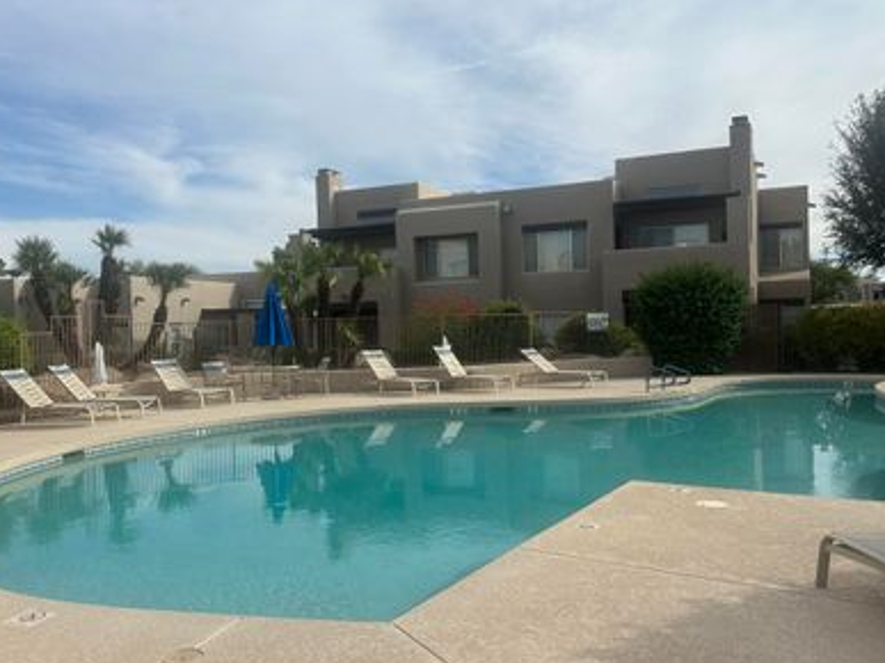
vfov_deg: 45.4
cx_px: 434
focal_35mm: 31
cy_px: 335
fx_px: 792
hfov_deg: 58.4
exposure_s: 1/6623
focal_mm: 6.86
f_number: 1.78
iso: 80
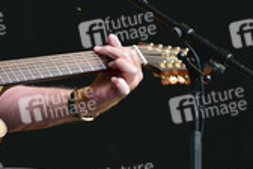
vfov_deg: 2.1
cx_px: -73
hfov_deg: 3.2
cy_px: -8
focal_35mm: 644
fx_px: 4526
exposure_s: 1/400
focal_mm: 160
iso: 250
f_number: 2.8
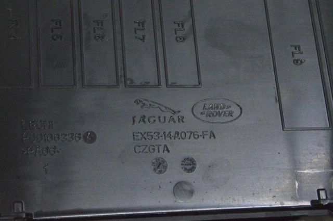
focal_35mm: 82
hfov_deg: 24.6
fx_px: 762
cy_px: 110
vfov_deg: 16.5
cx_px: 166
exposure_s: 1/30
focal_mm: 55
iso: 6400
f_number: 20
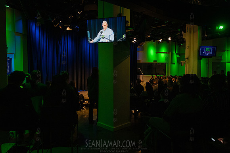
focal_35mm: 24
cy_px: 76
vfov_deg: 53.0
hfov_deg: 73.6
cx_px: 115
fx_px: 154
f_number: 4
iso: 6400
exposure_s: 1/200
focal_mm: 24
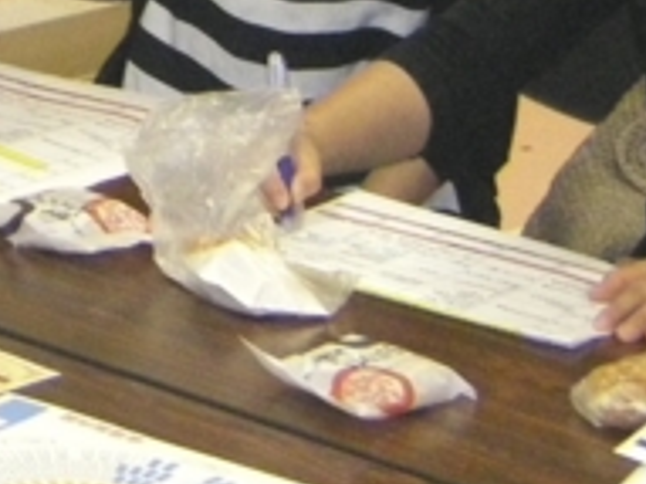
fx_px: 4383
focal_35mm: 235
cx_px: -213
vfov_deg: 6.2
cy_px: -315
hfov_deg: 8.3
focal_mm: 9.3
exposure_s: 1/60
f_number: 3.7
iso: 500
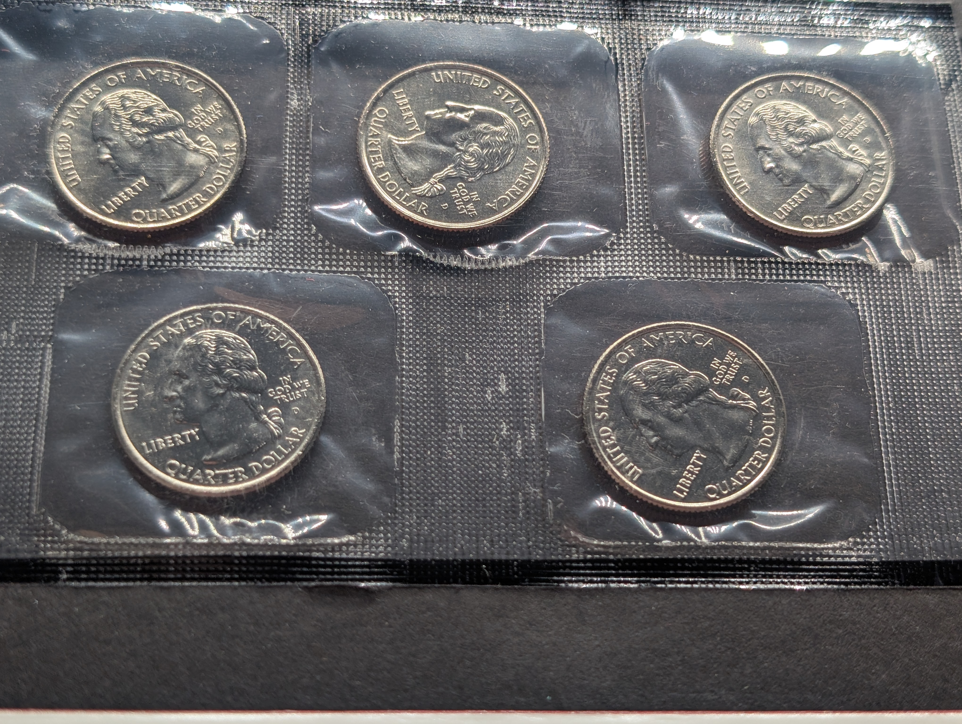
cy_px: 362
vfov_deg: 29.7
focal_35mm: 49
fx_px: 1364
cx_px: 481
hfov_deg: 38.9
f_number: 1.68
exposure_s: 1/80.3
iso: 39
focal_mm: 6.9
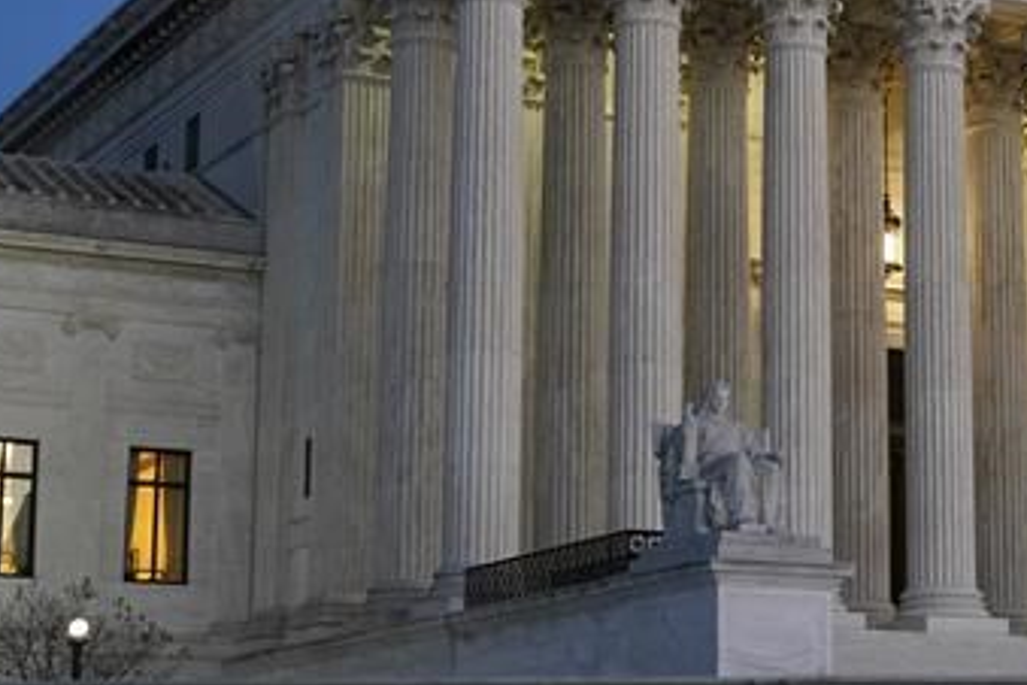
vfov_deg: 14.8
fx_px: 2624
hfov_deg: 21.6
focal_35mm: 92
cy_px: 259
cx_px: 939
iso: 3200
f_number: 2.8
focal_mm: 48
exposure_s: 1/200
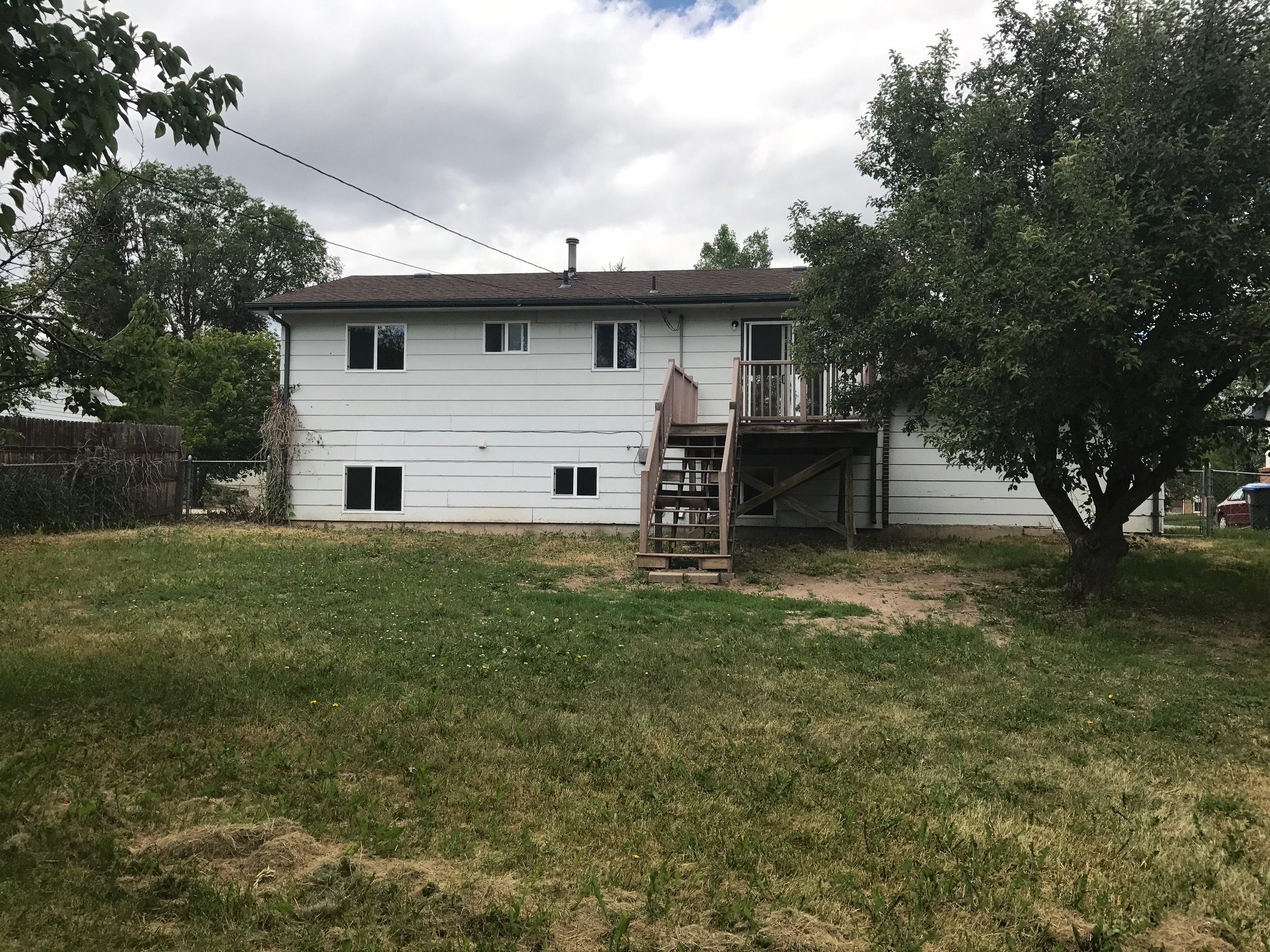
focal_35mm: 28
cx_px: 635
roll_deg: -0.7
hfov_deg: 63.4
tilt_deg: +2.5
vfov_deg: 49.7
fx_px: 1027
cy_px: 476
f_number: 1.8
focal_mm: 3.99
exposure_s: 1/1842
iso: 20
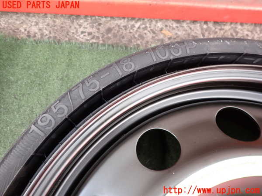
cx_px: 131
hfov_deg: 69.4
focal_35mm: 25
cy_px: 98
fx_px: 189
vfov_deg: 54.9
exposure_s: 1/30
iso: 320
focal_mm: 4.5
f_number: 2
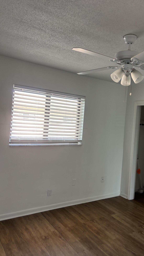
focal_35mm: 29
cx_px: 96
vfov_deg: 66.1
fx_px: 197
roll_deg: -5.6
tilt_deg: -0.9
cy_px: 127
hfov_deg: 39.7
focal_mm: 5.96
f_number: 1.6
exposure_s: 1/60
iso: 80
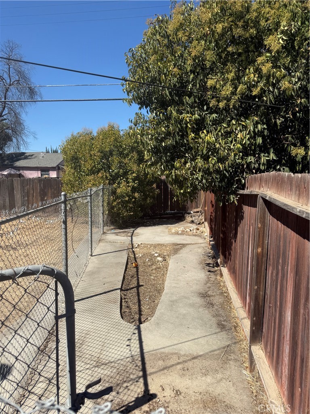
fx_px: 287
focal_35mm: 24
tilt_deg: -3.7
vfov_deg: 71.6
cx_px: 155
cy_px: 207
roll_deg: -0.6
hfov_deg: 56.8
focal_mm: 6.76
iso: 80
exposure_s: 1/3759
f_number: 1.78
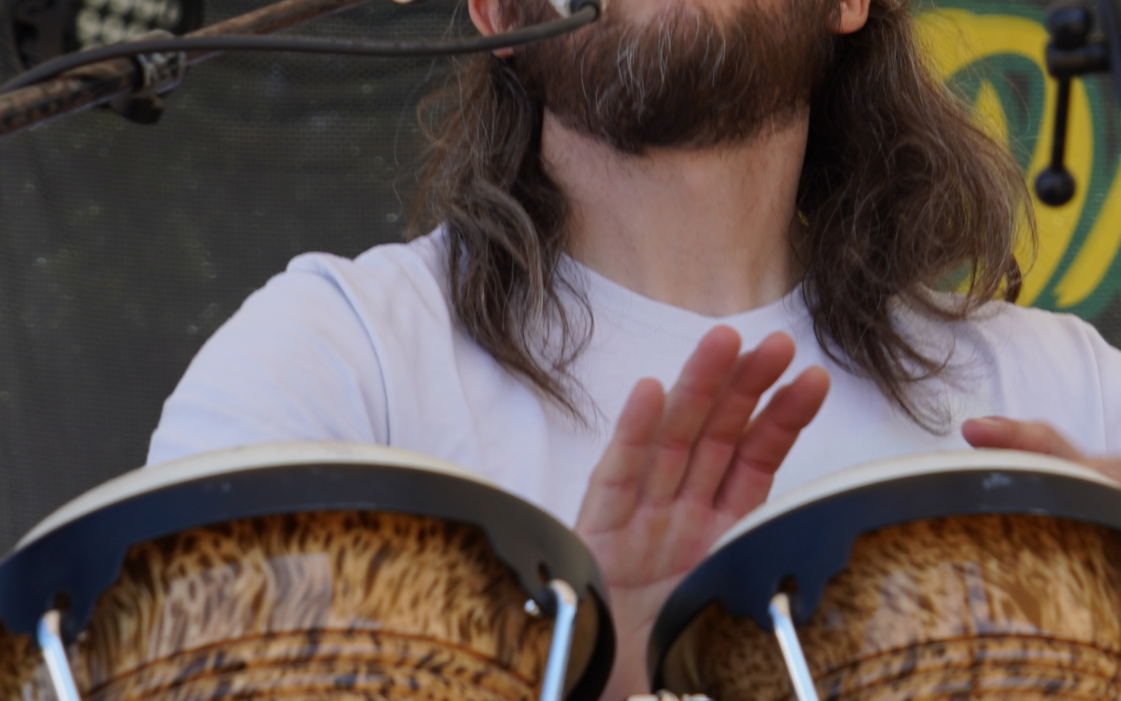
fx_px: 6355
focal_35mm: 208
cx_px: 591
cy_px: -117
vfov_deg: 6.3
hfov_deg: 10.1
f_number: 8
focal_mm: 77
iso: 125
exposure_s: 1/160
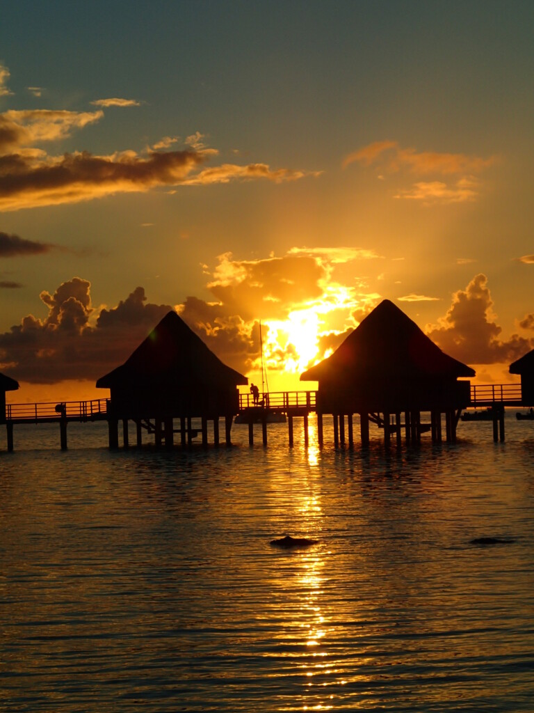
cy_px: 356
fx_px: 2057
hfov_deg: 14.8
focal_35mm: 100
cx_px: 267
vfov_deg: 19.6
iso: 100
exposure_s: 1/800
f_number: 6.3
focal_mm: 18
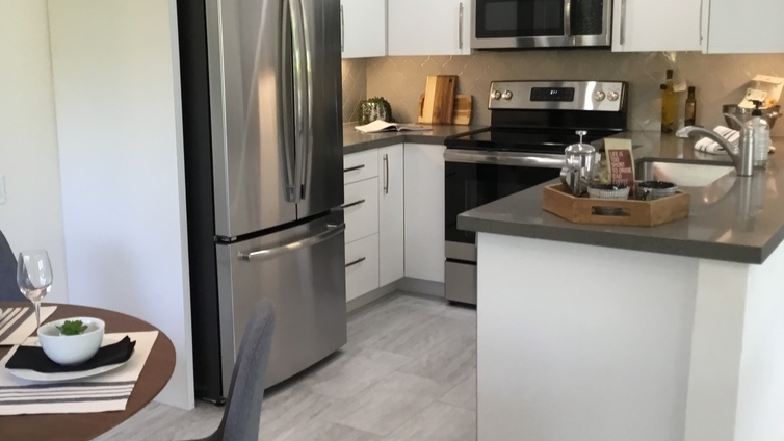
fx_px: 894
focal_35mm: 43
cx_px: 300
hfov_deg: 47.0
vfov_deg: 27.7
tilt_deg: -12.2
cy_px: 189
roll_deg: +2.0
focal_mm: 3.3
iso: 50
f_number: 2.4
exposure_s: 1/30
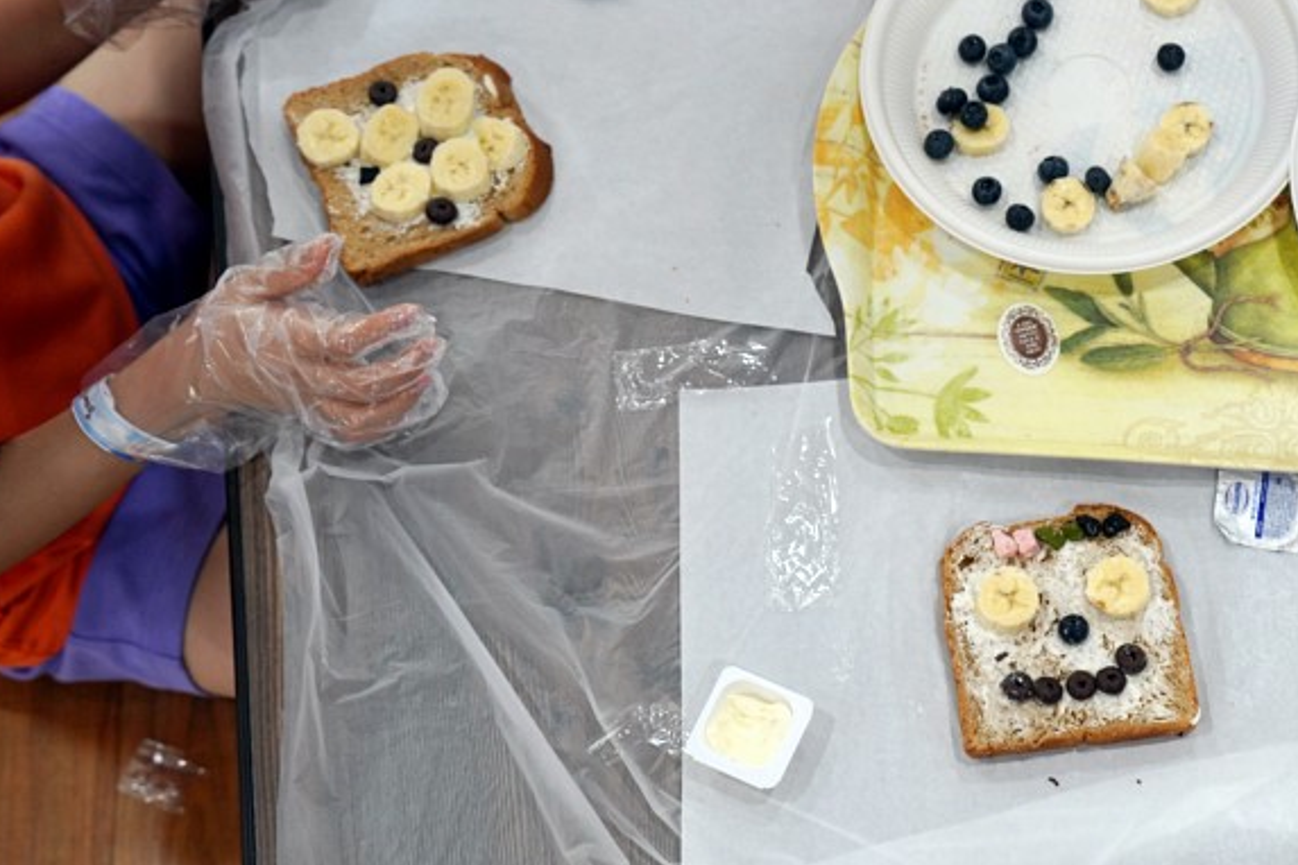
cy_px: 548
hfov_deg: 35.4
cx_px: 985
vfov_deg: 24.5
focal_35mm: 55
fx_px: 1983
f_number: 4
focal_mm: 35
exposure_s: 1/160
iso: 800
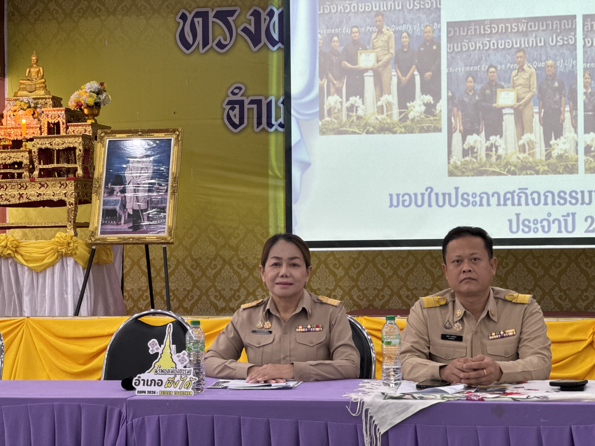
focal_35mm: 77
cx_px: 298
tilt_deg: +2.0
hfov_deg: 25.3
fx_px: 1324
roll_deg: +0.9
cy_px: 223
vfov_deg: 19.1
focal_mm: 9
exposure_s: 1/50
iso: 160
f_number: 2.8
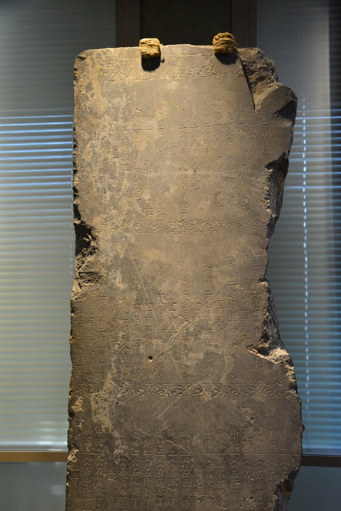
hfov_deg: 38.9
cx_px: 170
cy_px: 256
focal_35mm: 34
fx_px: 483
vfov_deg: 55.8
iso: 2500
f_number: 7.1
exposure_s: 1/250
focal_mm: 34
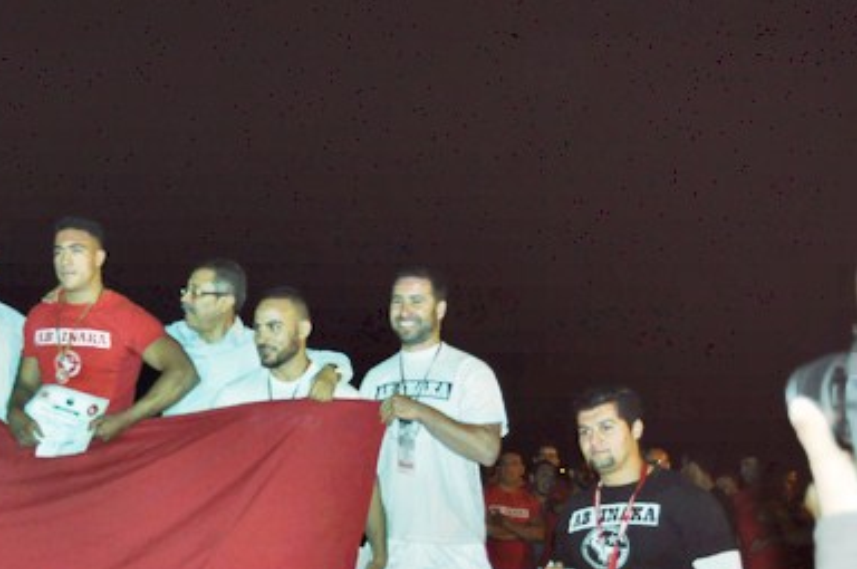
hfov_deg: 37.9
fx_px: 1189
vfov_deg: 26.3
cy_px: 470
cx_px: 145
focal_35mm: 50
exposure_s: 1/60
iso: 800
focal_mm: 20
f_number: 3.5
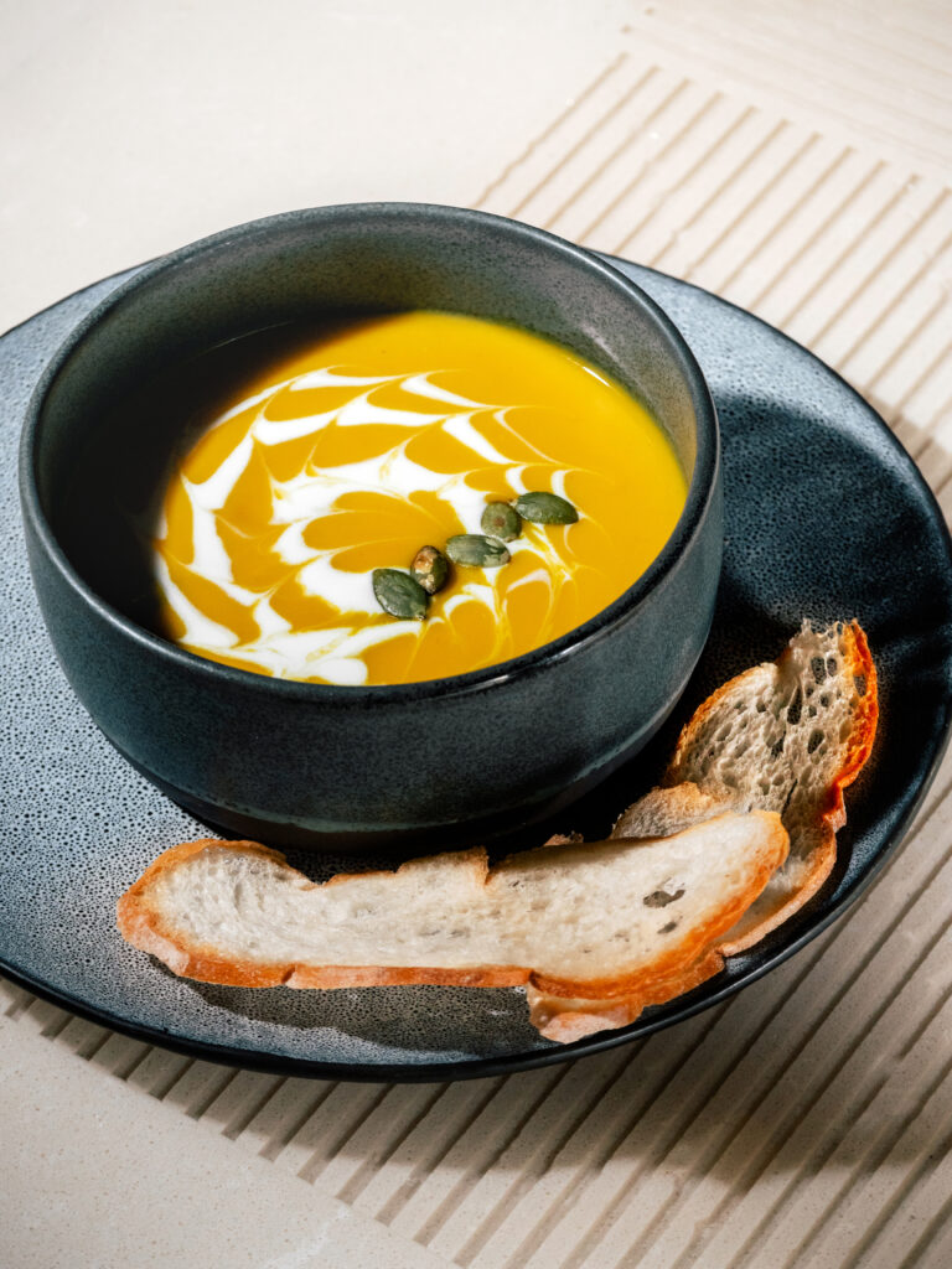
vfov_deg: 16.4
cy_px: 634
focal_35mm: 120
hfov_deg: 12.3
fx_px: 4400
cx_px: 476
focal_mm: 60
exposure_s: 1/60
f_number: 5
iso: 400
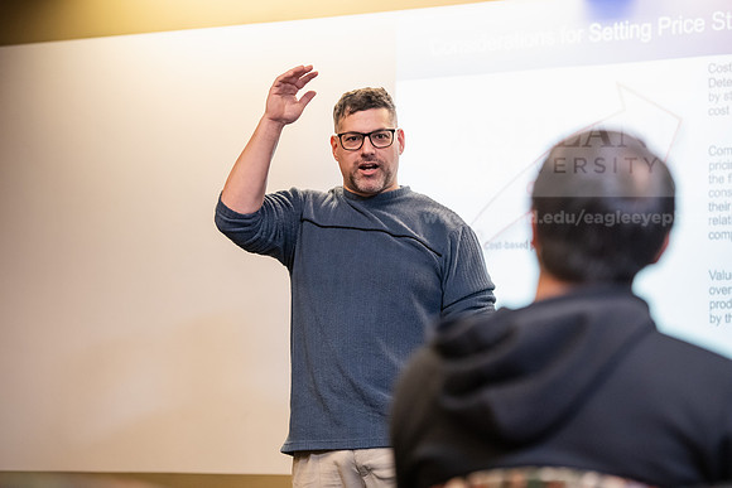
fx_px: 2359
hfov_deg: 17.6
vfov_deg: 11.8
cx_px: 366
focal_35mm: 116
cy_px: 244
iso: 2500
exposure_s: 1/200
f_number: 3.2
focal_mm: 116
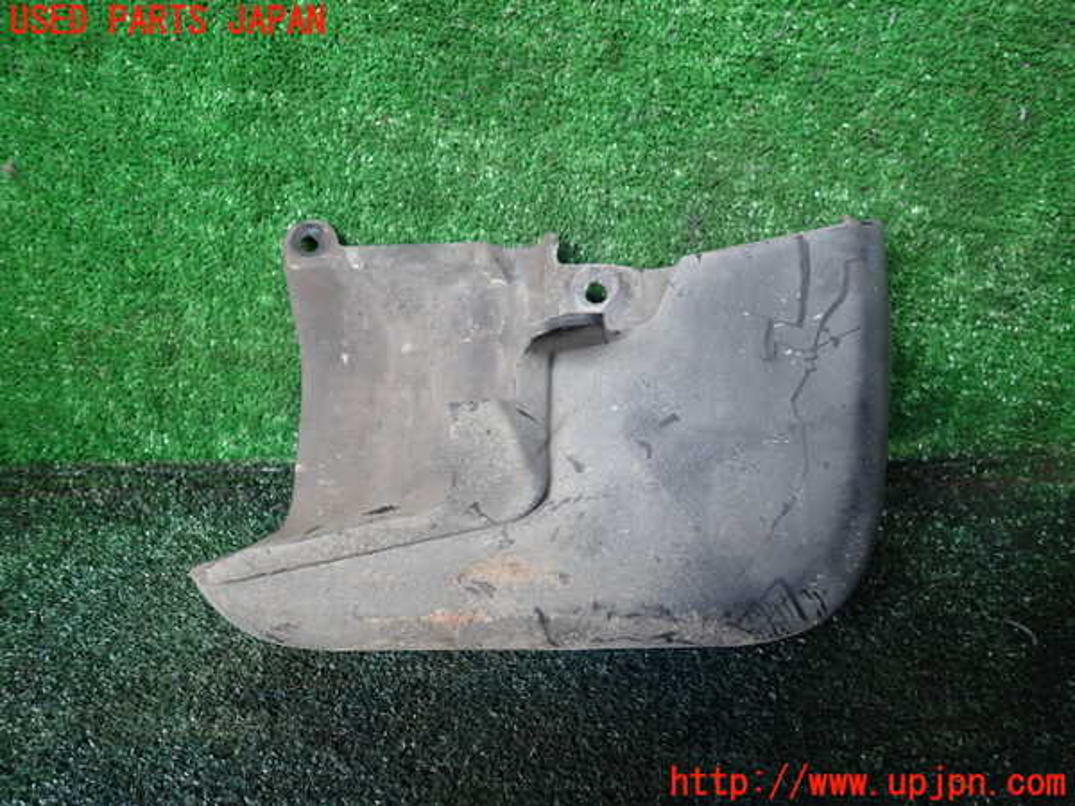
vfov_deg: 54.9
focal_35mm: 25
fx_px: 776
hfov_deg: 69.4
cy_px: 403
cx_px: 538
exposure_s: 1/60
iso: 125
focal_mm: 4.5
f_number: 2
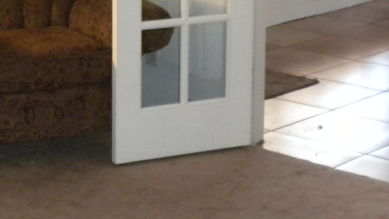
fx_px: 1155
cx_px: -2
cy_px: -22
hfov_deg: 18.6
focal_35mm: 112
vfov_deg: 10.7
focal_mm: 6.6
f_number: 3.5
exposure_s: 1/30
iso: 400
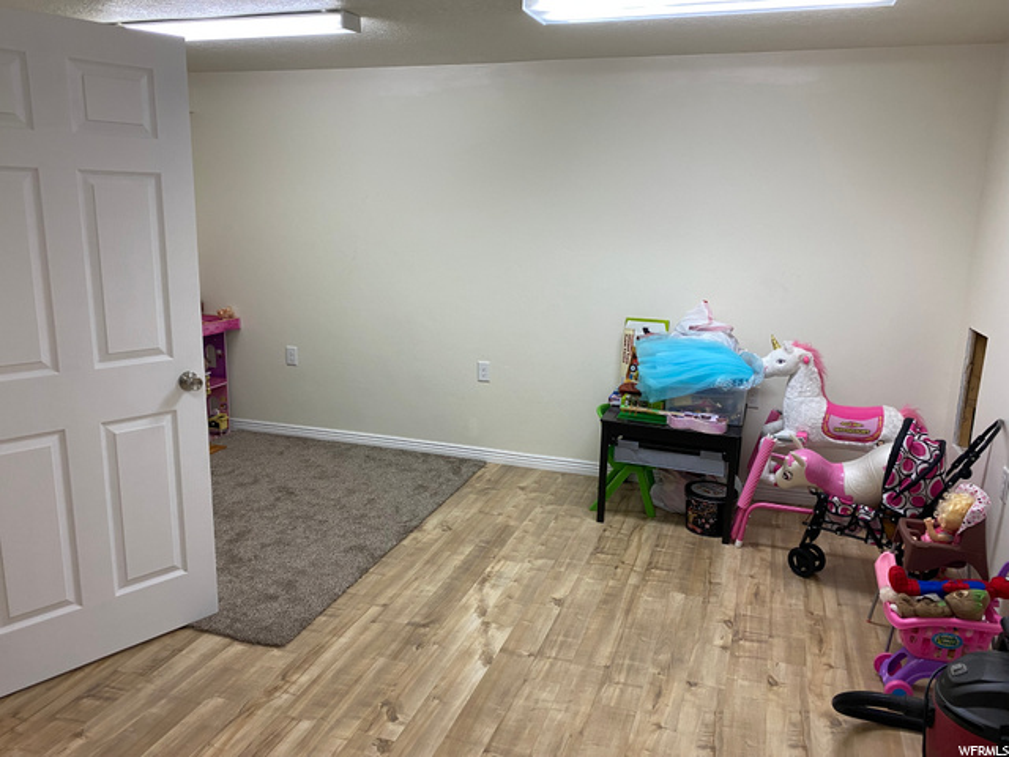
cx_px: 504
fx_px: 758
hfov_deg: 67.3
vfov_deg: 53.1
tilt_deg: -12.3
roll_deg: -0.8
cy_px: 378
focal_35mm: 26
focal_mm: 4.25
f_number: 1.8
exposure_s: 1/60
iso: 80
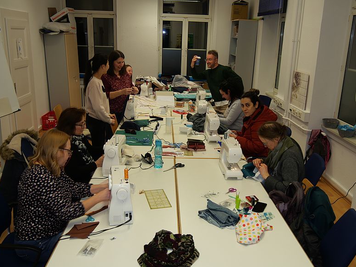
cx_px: 180
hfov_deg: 52.6
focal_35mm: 35
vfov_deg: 40.7
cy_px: 136
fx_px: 360
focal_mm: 17
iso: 250
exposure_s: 1/60
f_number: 3.7
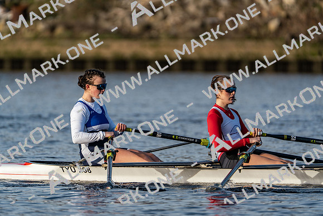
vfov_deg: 2.3
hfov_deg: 3.4
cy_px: 108
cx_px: 162
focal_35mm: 600
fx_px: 5384
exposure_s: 1/2000
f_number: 6.3
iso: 500
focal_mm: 600
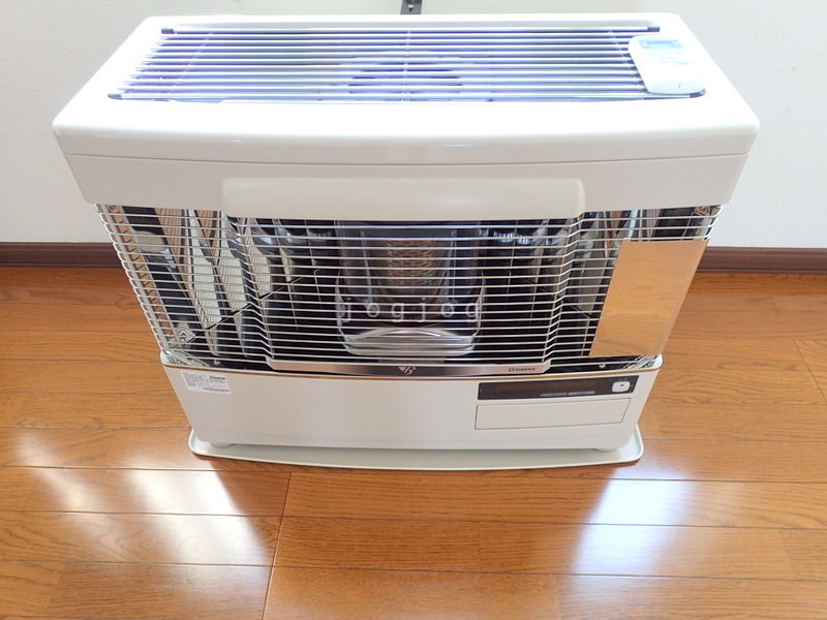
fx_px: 597
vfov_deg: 54.9
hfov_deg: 69.4
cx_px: 414
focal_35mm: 25
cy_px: 310
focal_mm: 4.5
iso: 100
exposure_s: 1/30
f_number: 2.8
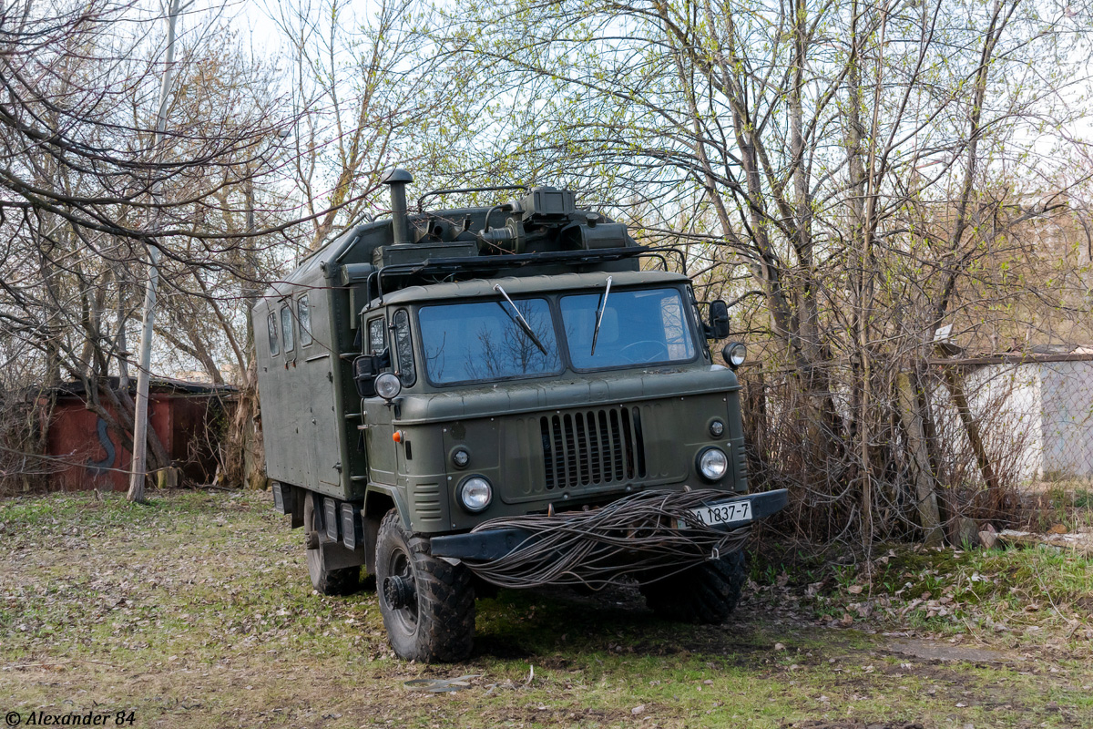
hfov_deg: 47.9
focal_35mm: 40
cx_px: 546
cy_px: 364
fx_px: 1230
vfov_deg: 33.0
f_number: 4
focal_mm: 27
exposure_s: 1/1000
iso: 640
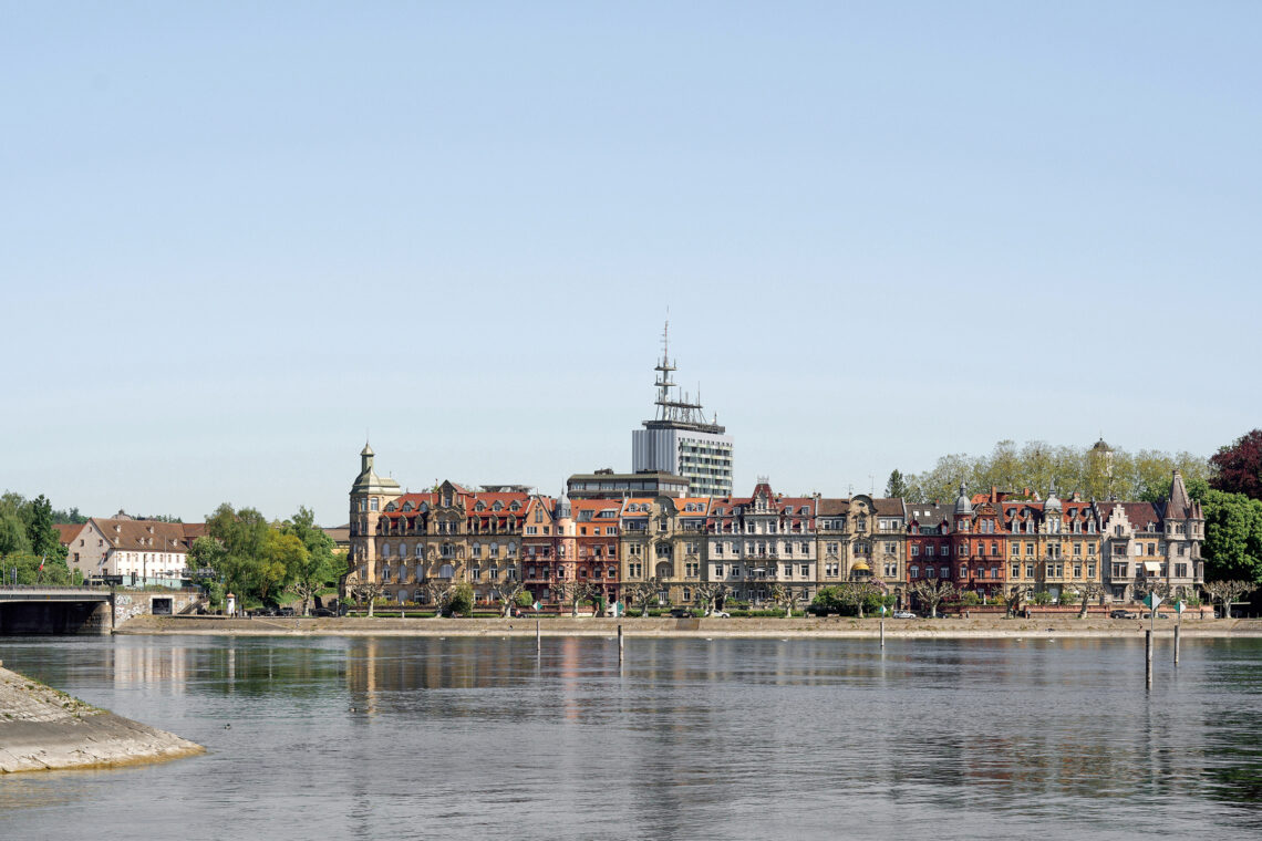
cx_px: 631
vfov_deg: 15.2
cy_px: 420
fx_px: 3155
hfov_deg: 22.6
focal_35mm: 90
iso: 100
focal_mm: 90
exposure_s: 1/125
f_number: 11
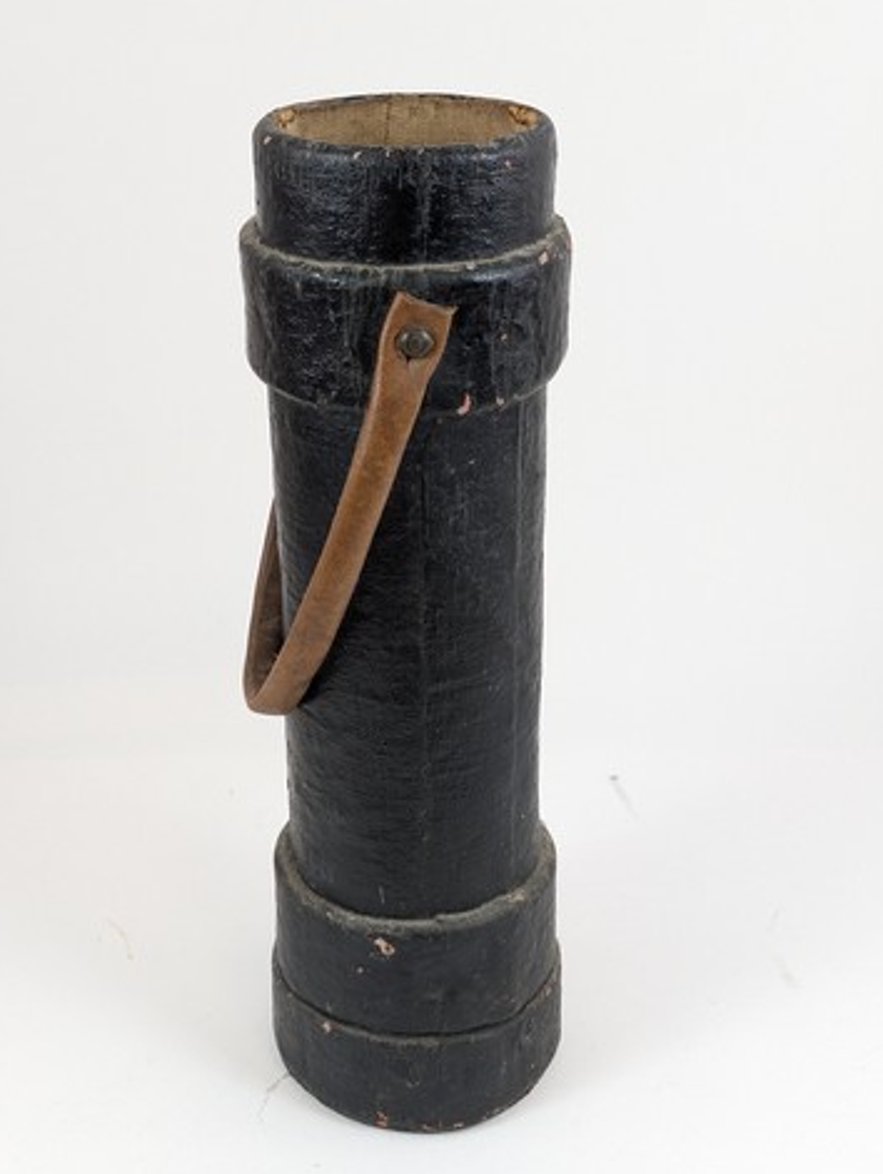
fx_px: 1732
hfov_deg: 28.6
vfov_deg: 37.5
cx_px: 437
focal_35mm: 51
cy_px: 568
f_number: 1.85
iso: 100
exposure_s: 1/99.9
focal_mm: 6.81
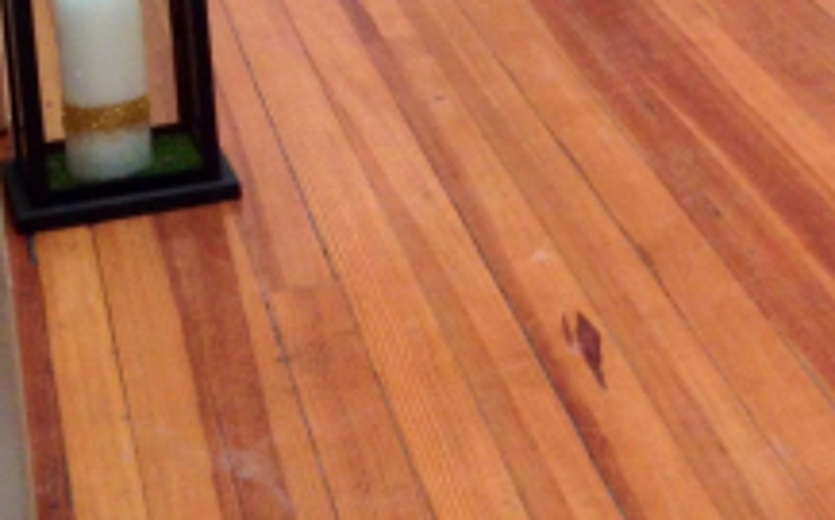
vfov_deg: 9.3
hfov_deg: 14.3
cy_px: -285
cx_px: 1262
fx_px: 3114
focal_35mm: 137
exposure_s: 1/60
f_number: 2.4
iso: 64
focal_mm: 4.28
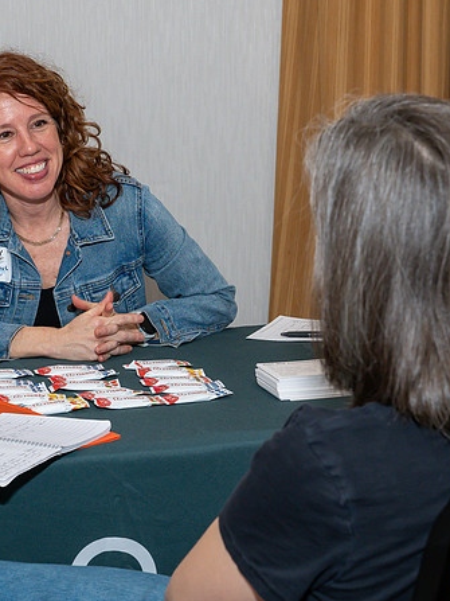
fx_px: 1474
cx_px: 179
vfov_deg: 23.0
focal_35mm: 85
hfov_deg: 17.3
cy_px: 353
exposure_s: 1/250
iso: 640
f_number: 6.3
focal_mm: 40
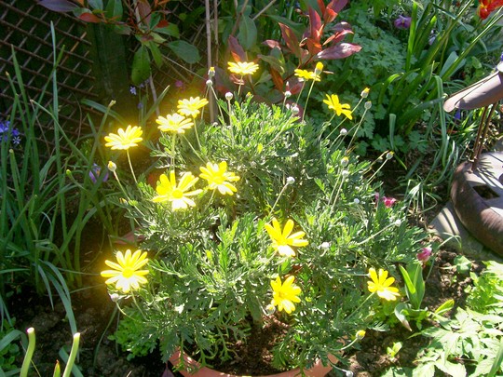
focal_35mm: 36
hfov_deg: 51.4
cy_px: 188
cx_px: 252
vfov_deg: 39.7
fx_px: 523
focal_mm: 6
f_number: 2.7
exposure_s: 1/383
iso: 80
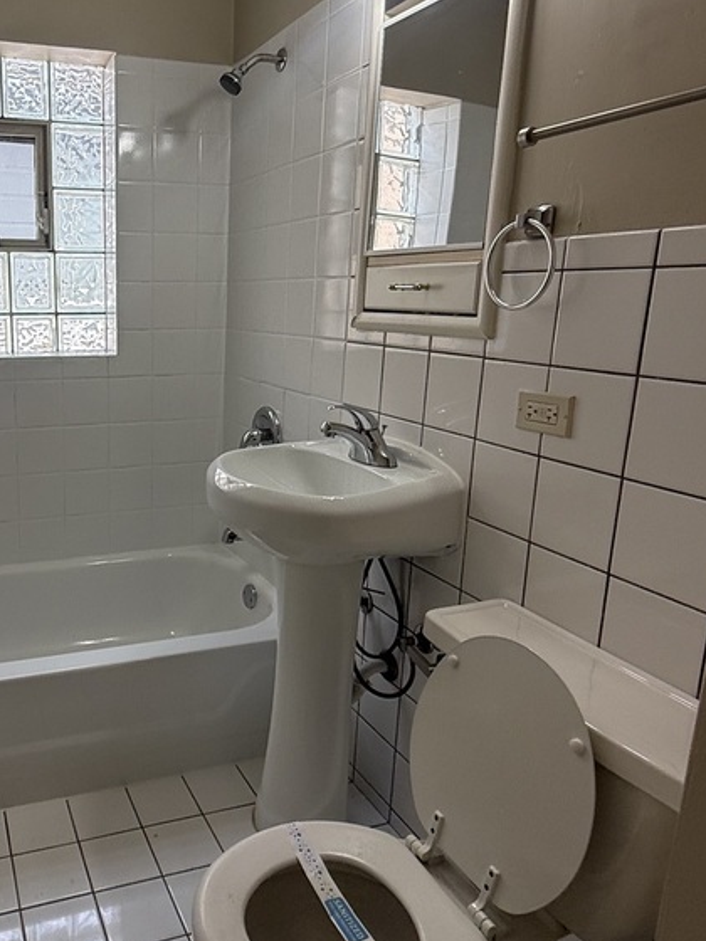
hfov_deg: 48.5
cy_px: 449
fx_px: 734
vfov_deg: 65.3
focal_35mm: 27
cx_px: 141
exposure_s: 1/279
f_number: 2.2
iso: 64
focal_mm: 2.22
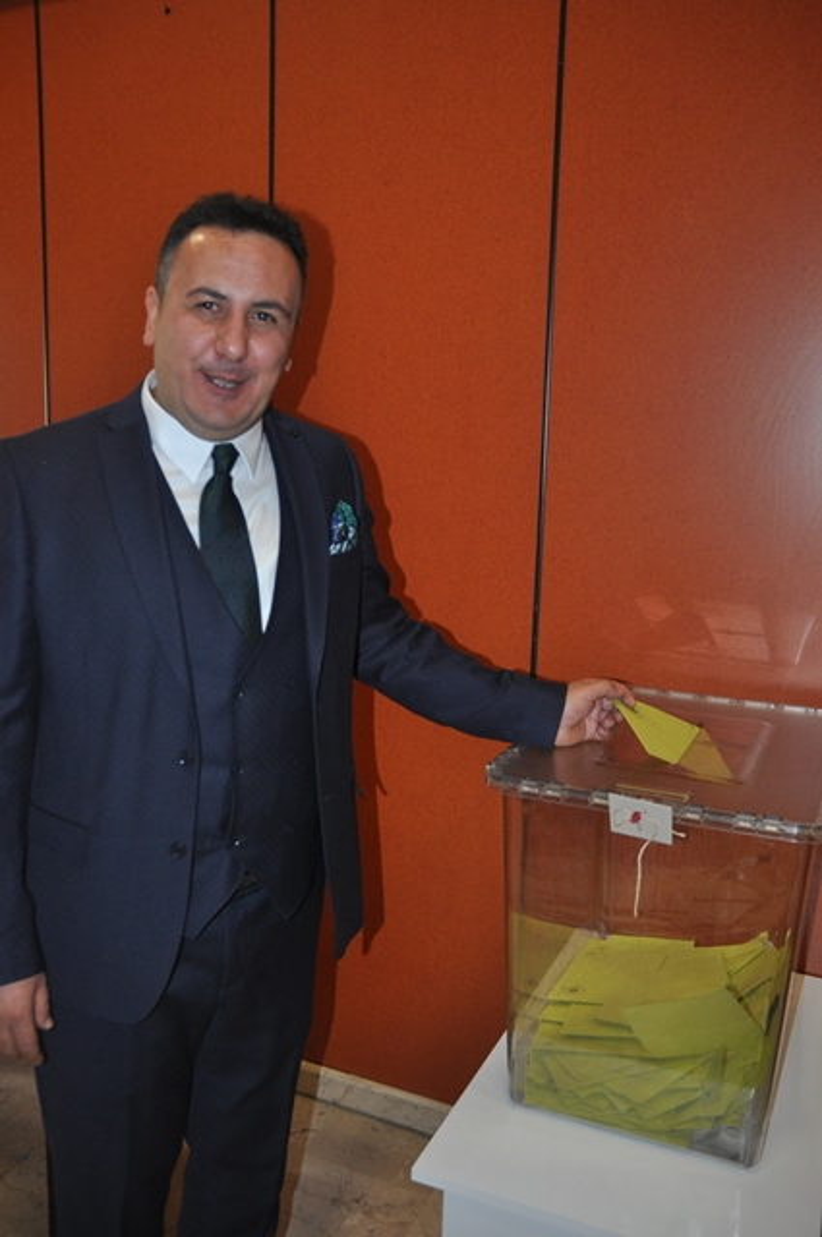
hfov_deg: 39.9
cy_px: 618
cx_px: 411
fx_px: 1133
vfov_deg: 57.3
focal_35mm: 33
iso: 800
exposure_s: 1/60
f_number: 3.5
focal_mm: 22
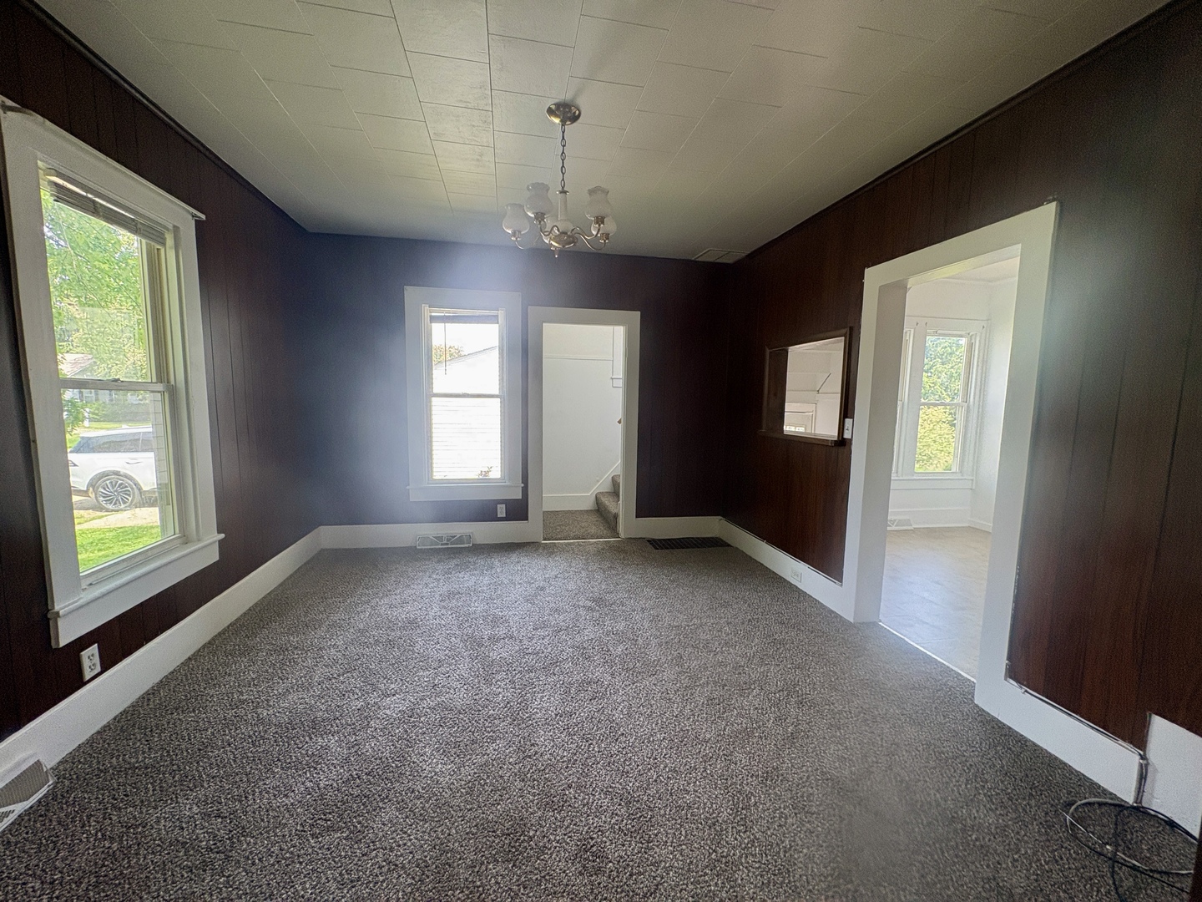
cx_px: 601
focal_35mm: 14
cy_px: 451
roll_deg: -1.7
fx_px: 486
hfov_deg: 102.1
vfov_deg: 85.7
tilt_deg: -6.1
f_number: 2.2
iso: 200
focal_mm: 2.22
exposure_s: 1/99
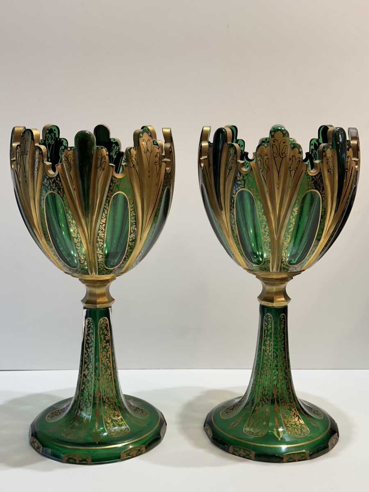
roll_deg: -1.0
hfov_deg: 30.3
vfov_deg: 39.7
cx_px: 184
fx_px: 682
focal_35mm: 48
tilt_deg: -10.8
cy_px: 246
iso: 80
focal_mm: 6.86
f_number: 1.78
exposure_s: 1/100
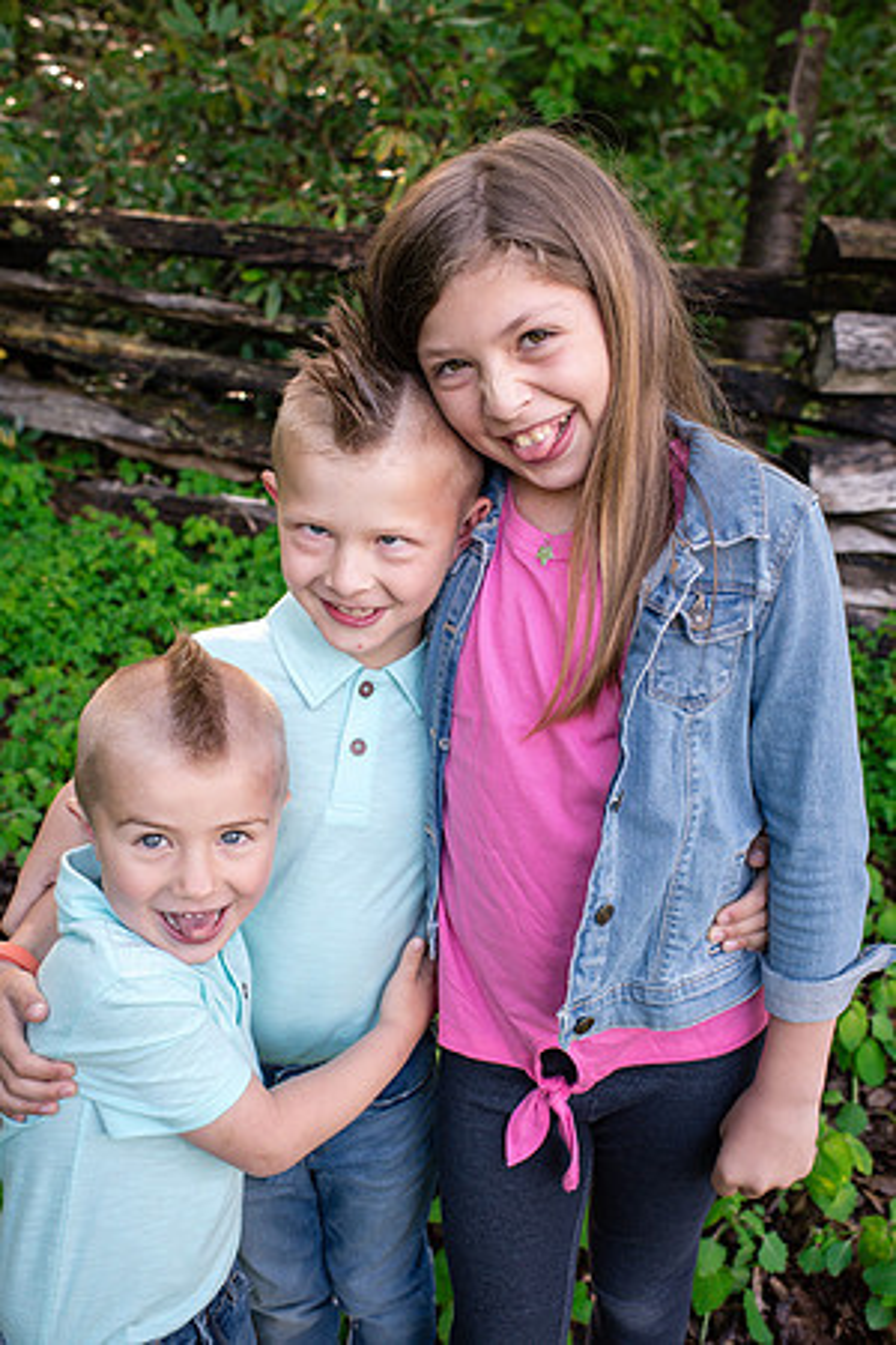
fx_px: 1307
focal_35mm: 35
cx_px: 448
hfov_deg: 37.9
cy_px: 672
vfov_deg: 54.4
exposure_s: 1/200
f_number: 5.6
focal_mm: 35
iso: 800
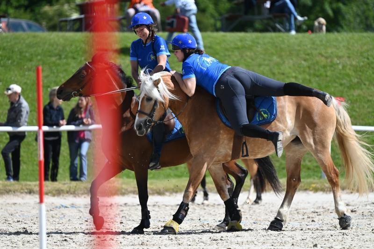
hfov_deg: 5.2
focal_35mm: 400
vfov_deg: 3.4
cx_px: 187
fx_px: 4152
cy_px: 124
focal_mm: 400
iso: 320
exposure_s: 1/1250
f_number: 5.6
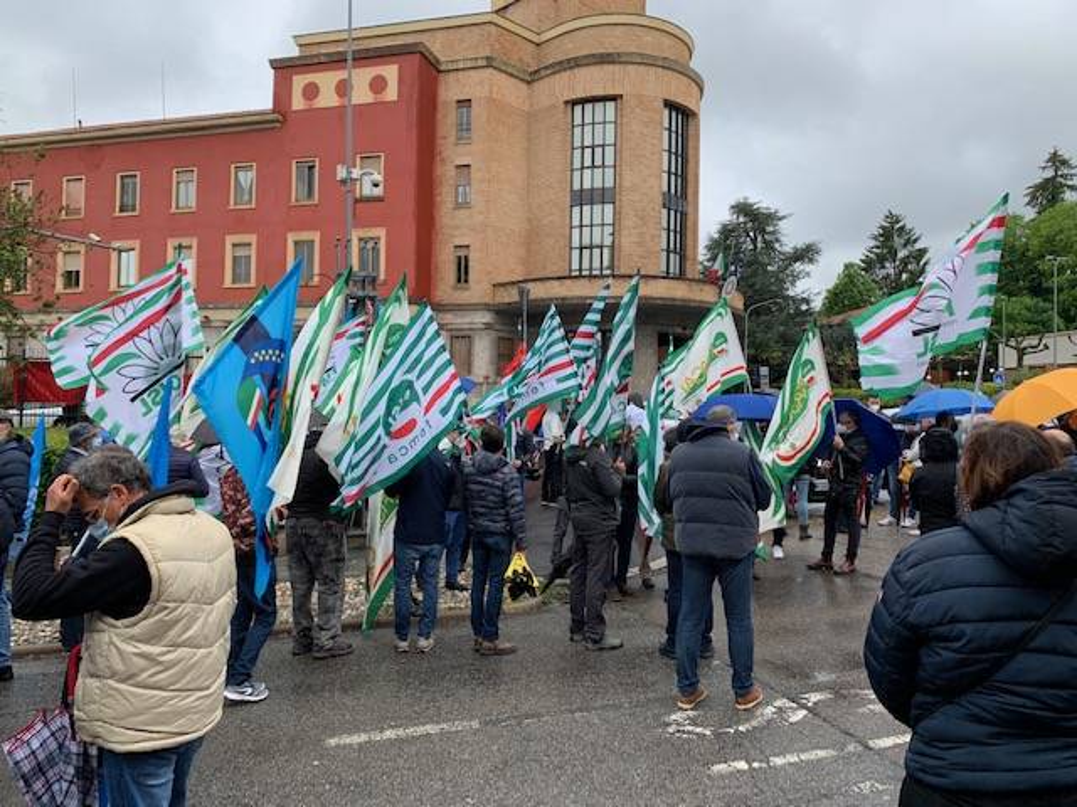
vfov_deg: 53.1
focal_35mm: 26
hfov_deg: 67.3
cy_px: 404
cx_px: 538
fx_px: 809
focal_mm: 4.25
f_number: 1.8
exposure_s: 1/410
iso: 25
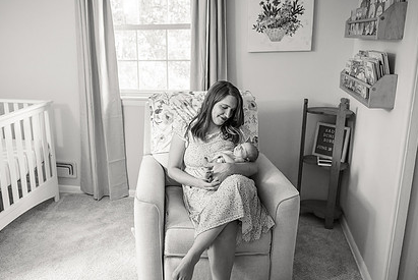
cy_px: 144
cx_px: 180
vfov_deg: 39.0
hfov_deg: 55.5
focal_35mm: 34
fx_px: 395
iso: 2000
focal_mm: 24
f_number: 3.5
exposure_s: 1/125
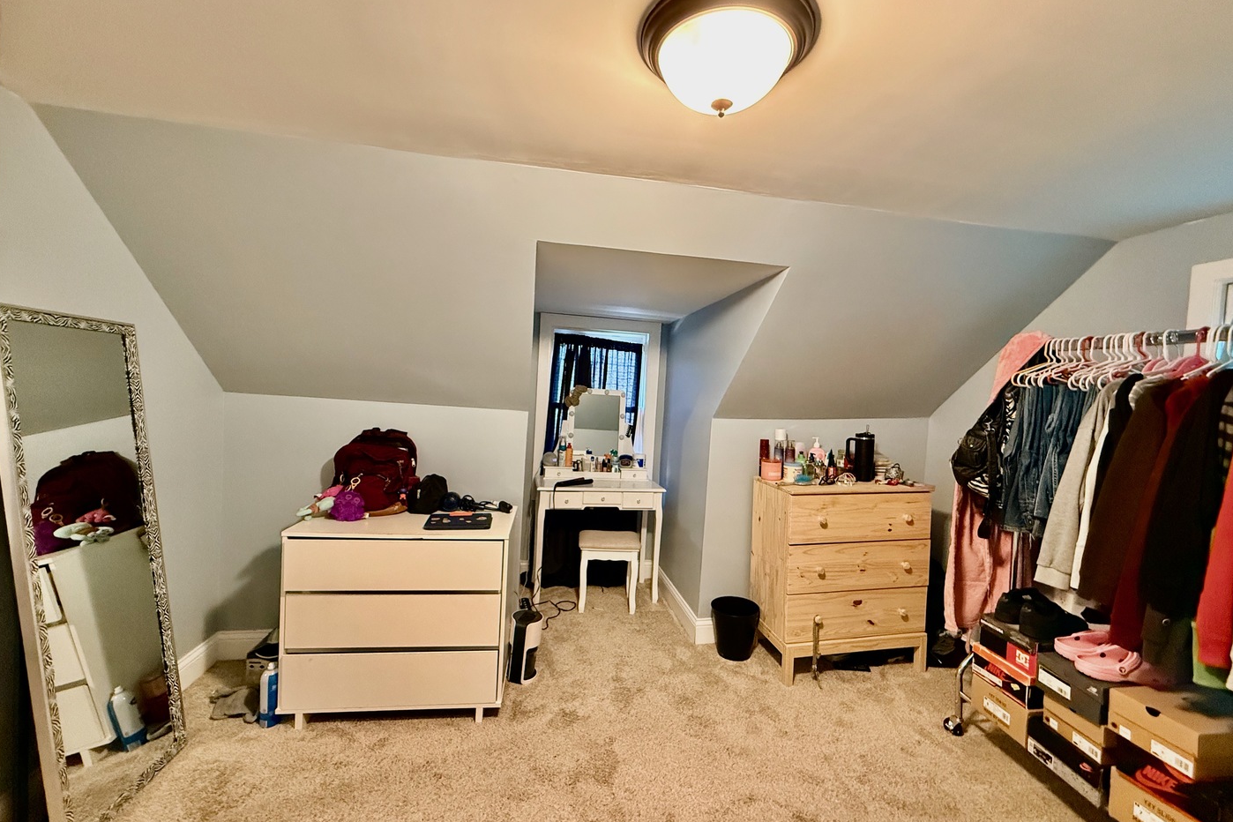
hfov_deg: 100.4
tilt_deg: -1.4
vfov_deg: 77.3
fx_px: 514
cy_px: 411
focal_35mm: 15
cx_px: 627
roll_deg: -4.5
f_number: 2.2
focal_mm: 2.22
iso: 800
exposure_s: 1/60
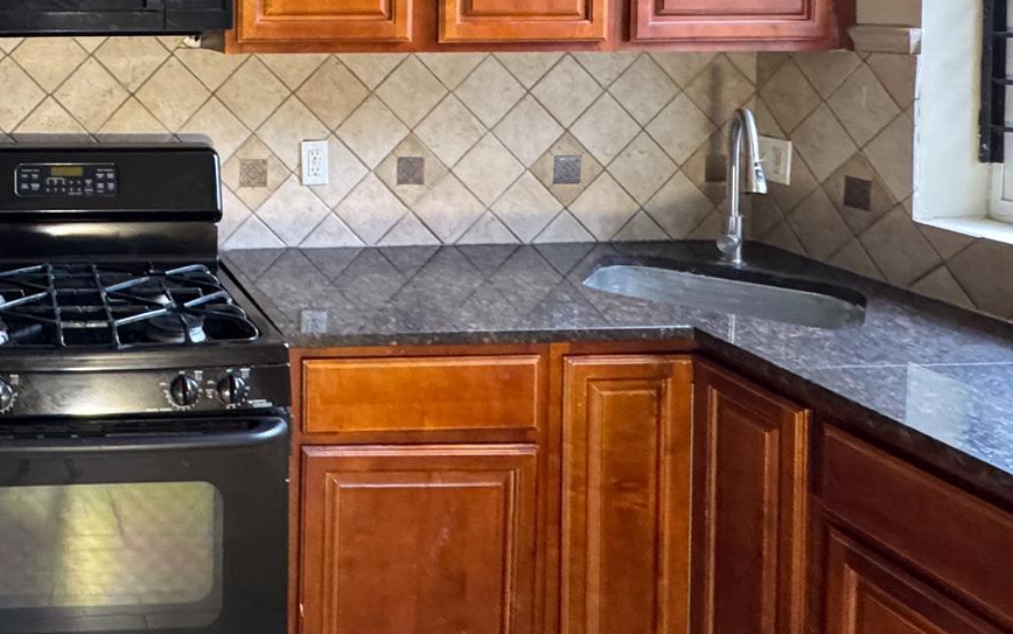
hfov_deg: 47.9
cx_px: 53
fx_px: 967
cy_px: 44
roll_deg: -1.0
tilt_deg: -2.9
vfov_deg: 34.0
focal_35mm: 35
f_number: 2.2
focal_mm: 2.22
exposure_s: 1/60
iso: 640
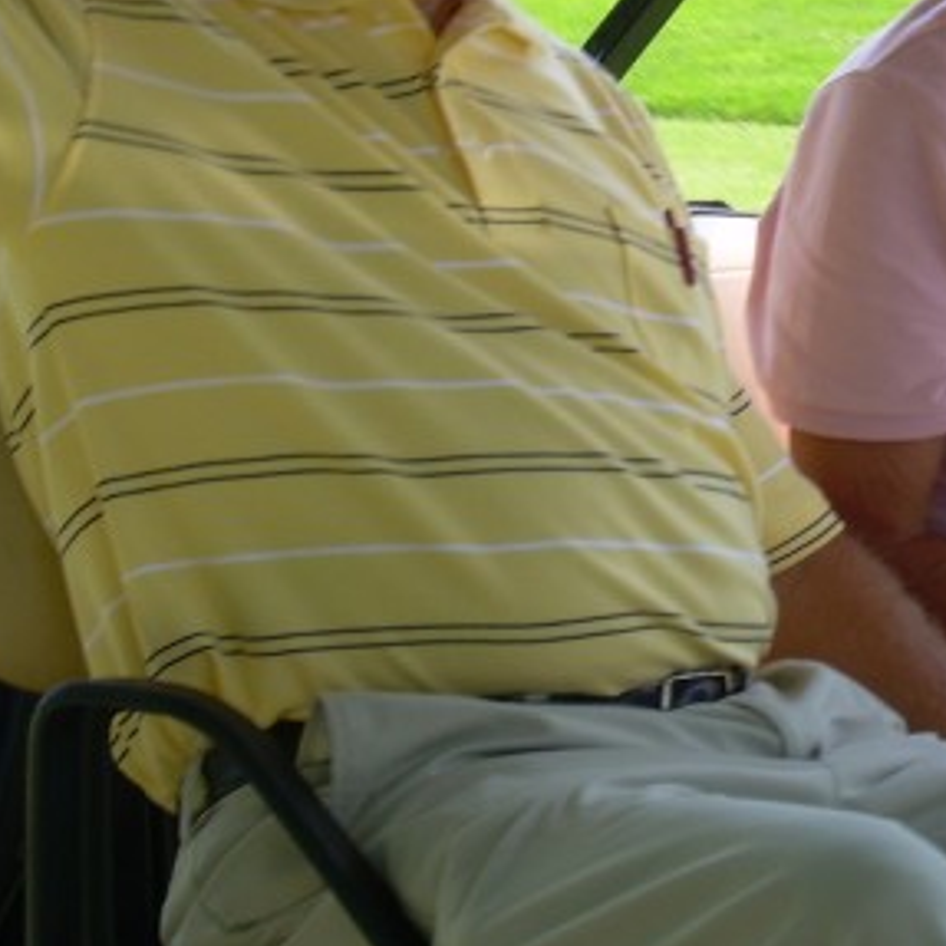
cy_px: 194
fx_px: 5720
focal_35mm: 185
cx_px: 804
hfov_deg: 9.4
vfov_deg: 9.4
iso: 50
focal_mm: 16
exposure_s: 1/149
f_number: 4.4
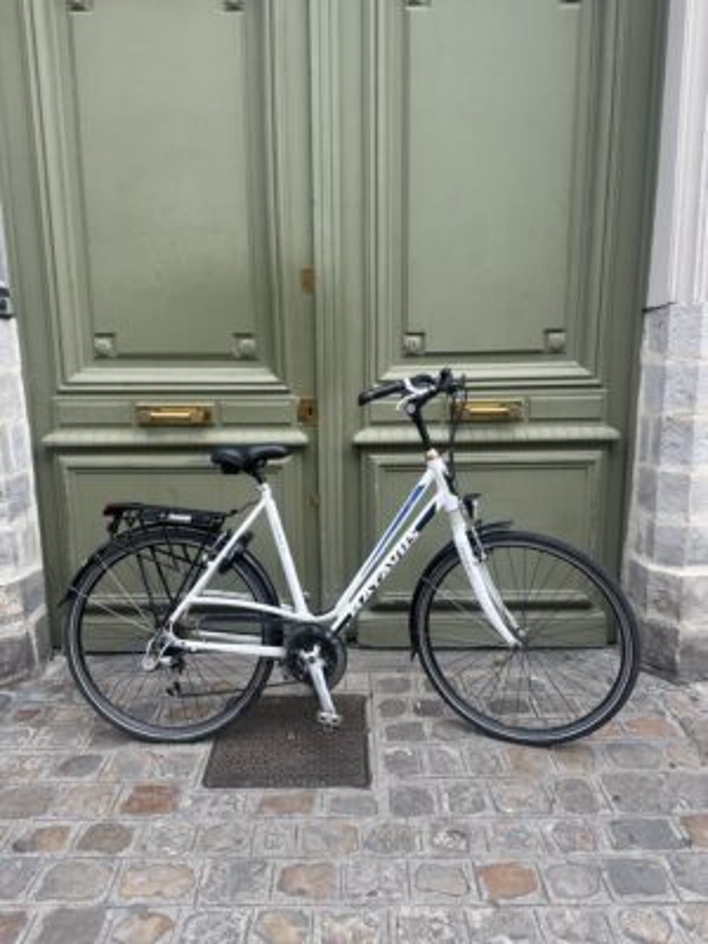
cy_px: 472
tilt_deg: -8.5
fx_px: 654
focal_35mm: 24
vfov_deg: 71.6
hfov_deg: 56.8
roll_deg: -0.7
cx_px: 354
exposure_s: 1/872
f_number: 1.78
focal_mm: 6.86
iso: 80
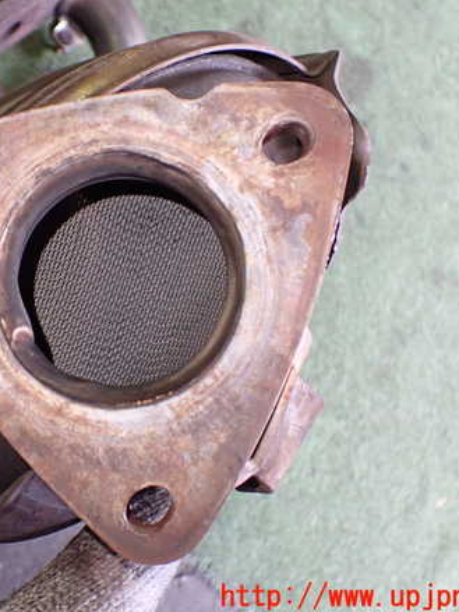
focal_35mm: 41
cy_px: 301
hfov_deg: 34.4
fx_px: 725
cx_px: 117
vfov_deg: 45.8
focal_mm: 5.4
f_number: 2.3
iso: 640
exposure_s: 1/125
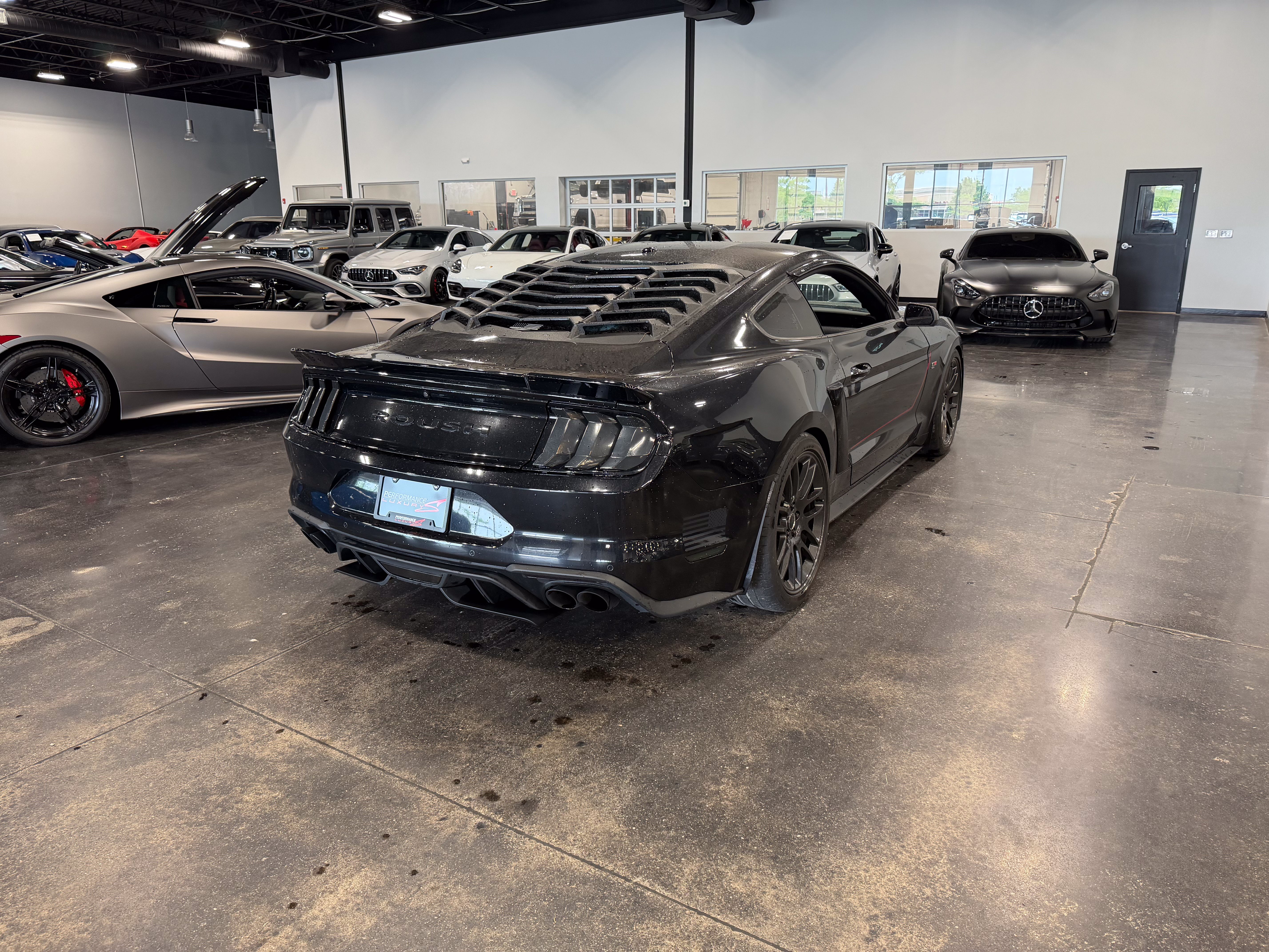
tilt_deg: -14.5
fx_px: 880
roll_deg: +0.2
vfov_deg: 56.8
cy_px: 476
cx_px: 634
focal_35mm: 24
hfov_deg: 71.6
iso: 200
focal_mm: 6.76
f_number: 1.78
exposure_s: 1/85
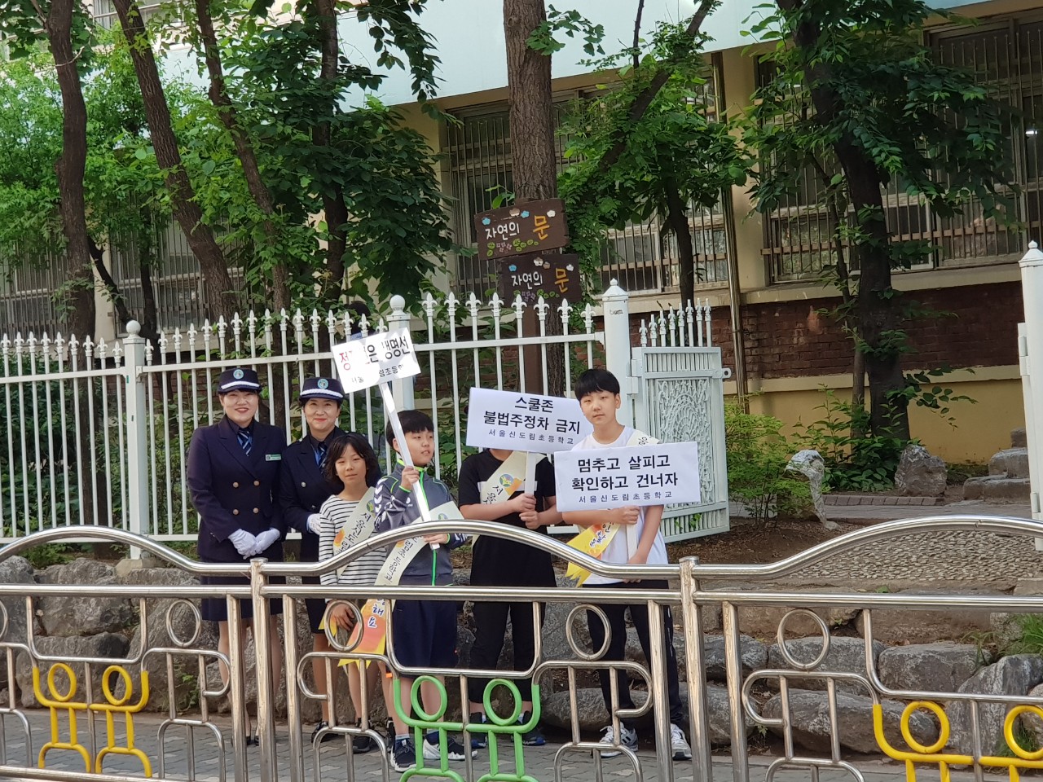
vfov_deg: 28.0
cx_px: 522
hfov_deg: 36.8
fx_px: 1567
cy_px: 391
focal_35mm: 52
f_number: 2.4
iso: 25
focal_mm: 6
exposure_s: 1/63.3
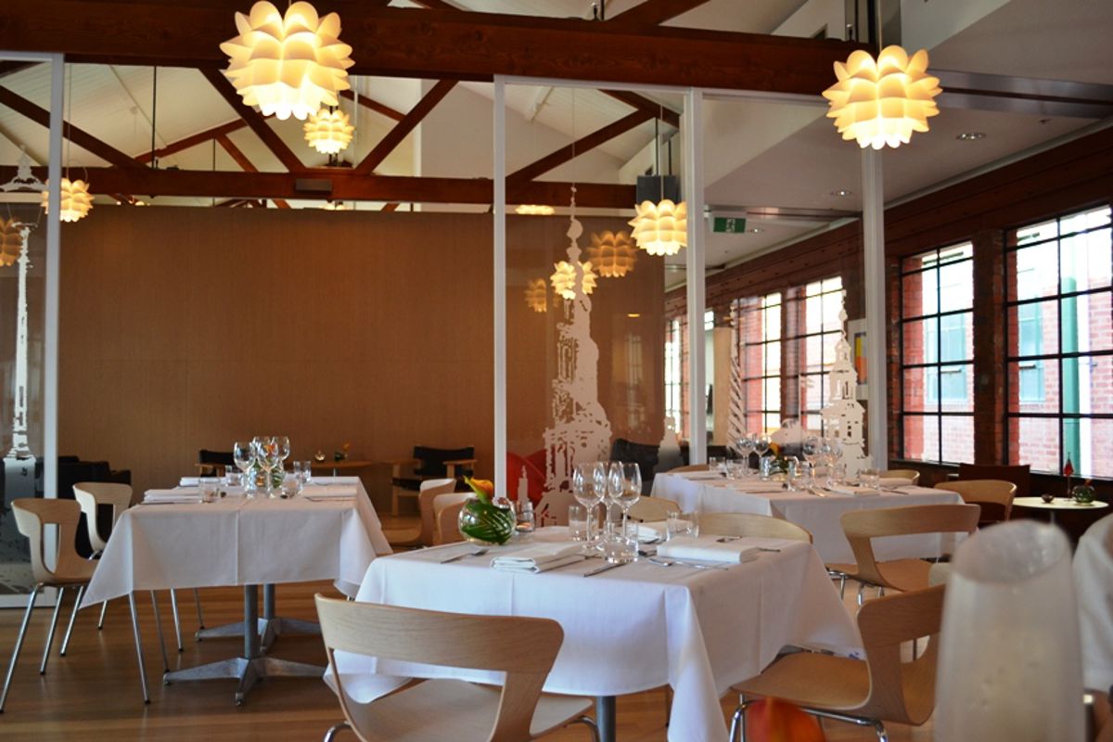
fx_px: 1020
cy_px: 371
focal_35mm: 33
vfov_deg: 40.0
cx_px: 556
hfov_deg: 57.2
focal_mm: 22
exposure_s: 1/25
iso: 400
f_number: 3.8
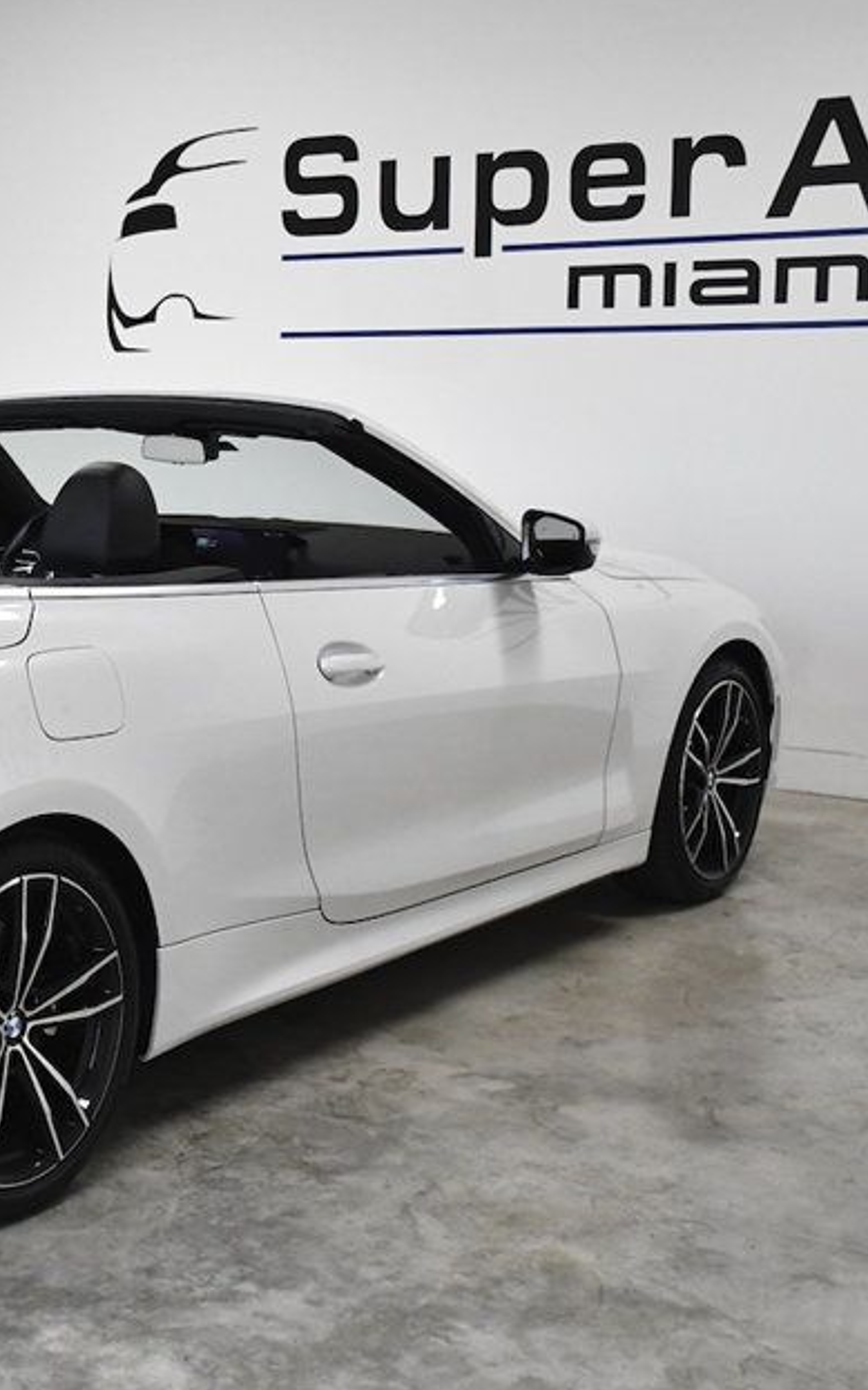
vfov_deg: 35.7
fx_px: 2159
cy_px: 659
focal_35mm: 57
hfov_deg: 21.6
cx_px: -78
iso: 2500
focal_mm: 23
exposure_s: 1/2000
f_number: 4.5
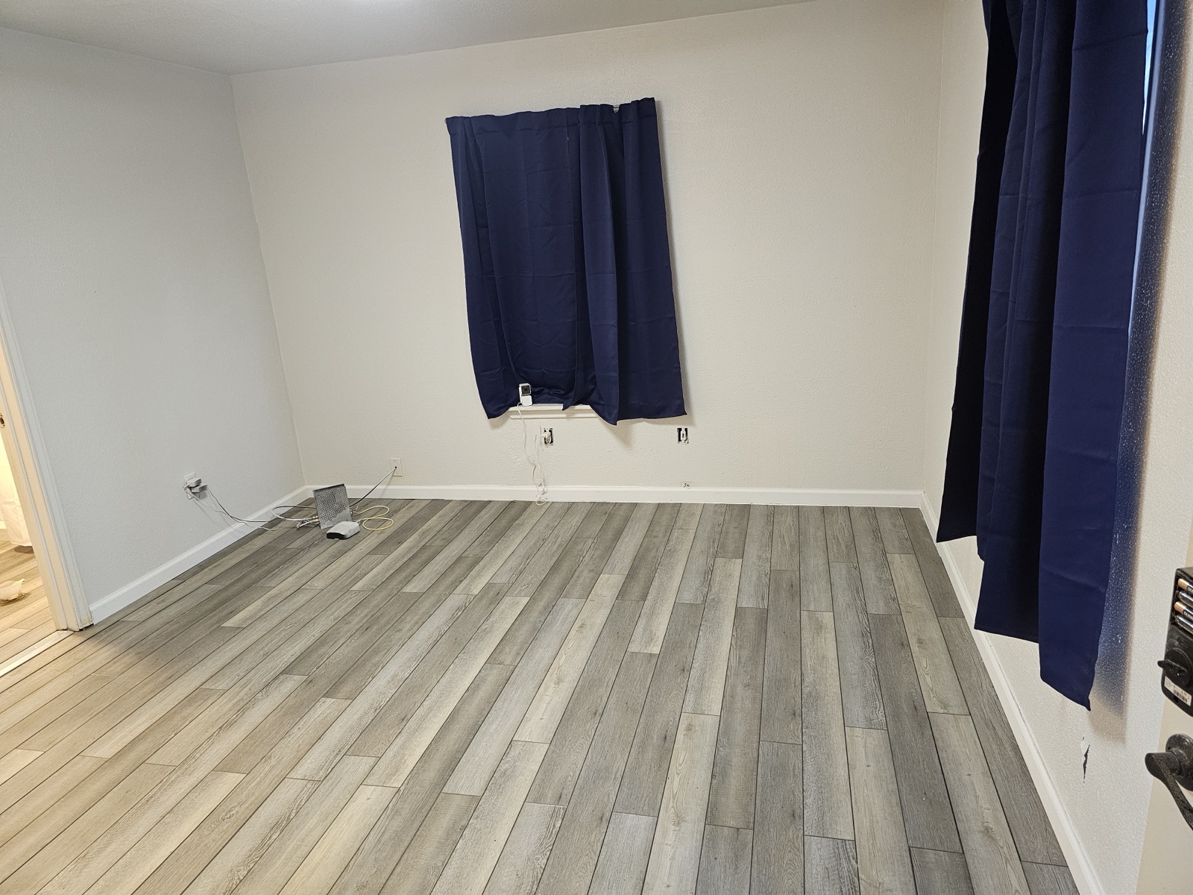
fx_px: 793
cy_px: 448
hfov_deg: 73.9
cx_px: 596
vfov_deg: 58.9
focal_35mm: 23
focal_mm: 6.3
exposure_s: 1/60
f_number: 1.7
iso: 500
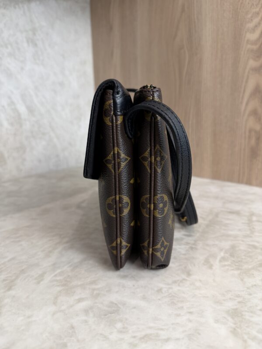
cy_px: 174
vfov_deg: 71.6
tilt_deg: -12.3
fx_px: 242
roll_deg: +1.6
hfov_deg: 56.8
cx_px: 131
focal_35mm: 24
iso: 100
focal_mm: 6.76
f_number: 1.78
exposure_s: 1/120
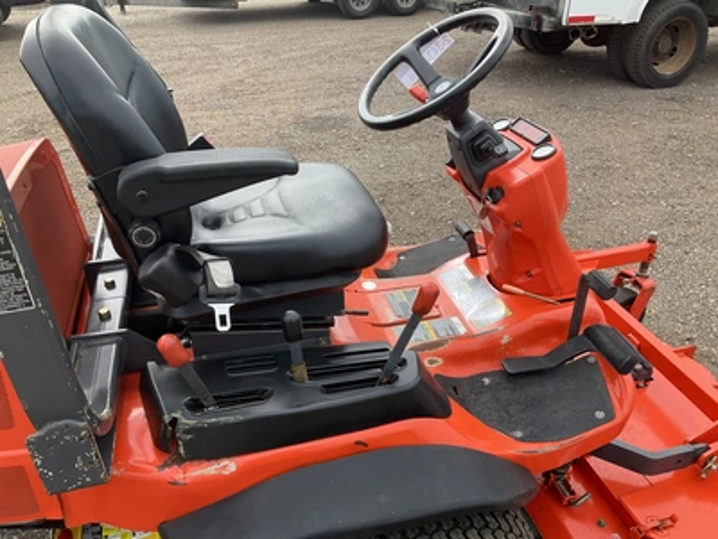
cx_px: 359
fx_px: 602
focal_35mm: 29
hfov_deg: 61.7
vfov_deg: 48.2
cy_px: 270
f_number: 1.8
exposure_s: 1/524
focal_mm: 3
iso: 25
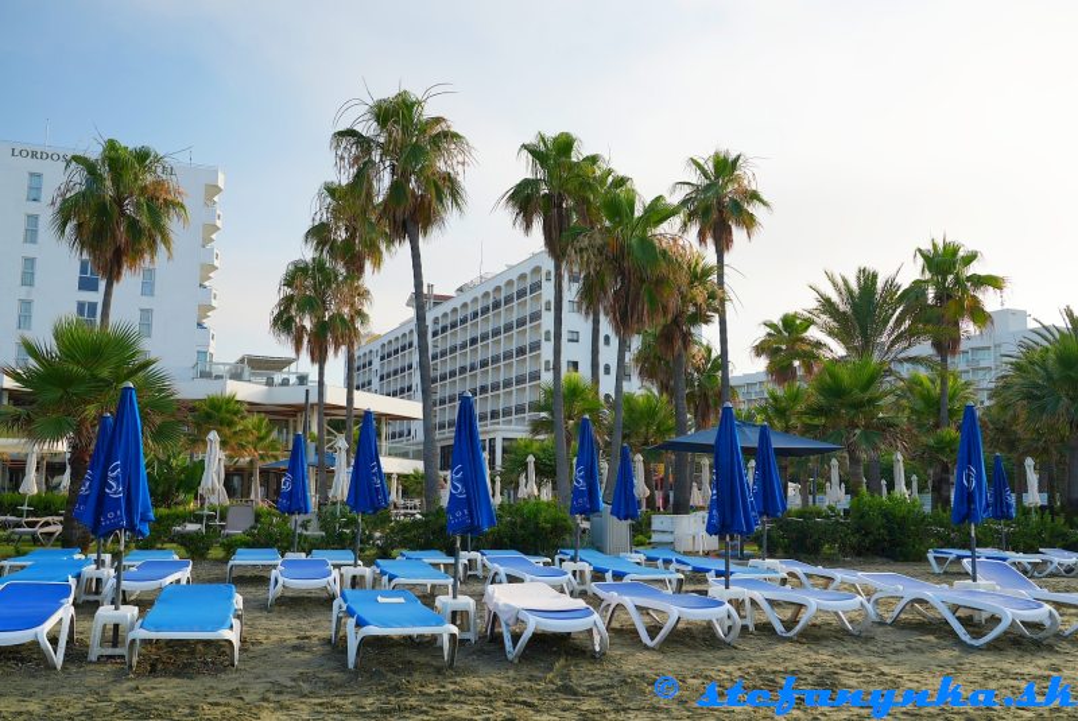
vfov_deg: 39.0
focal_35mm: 34
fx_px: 1019
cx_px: 539
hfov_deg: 55.8
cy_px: 360
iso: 100
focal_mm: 34
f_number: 6.3
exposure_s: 1/125
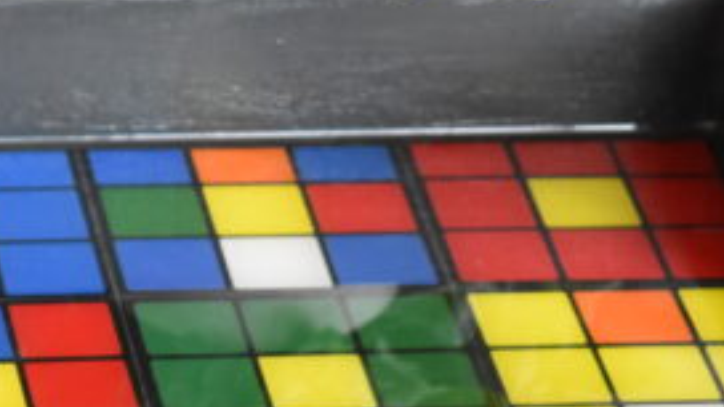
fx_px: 5222
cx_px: -277
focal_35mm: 272
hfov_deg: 7.8
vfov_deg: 4.5
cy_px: -84
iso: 1600
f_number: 5
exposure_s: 1/30
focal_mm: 46
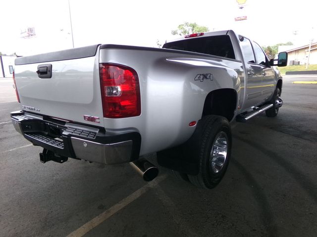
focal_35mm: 24
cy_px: 118
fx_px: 220
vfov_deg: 56.8
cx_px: 158
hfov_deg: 71.6
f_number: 11.07
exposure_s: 1/60
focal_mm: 4.3
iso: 257
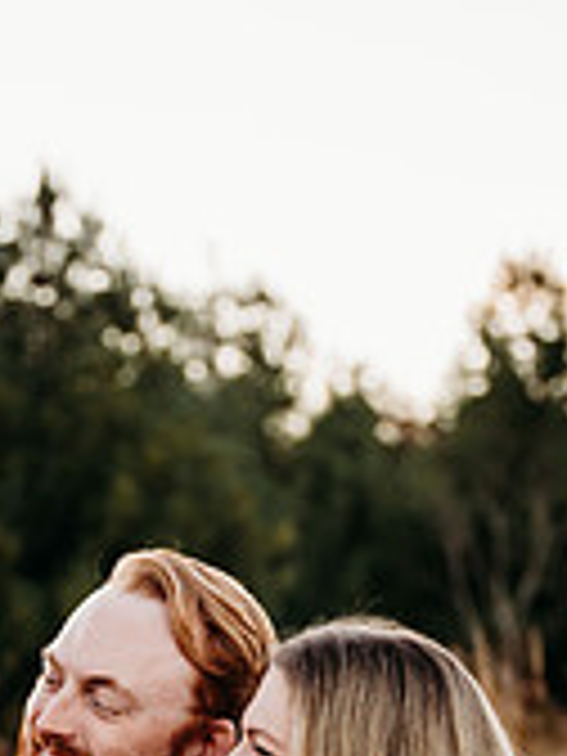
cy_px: 756
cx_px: 198
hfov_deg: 10.1
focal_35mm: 147
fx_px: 3210
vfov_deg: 13.3
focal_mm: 57
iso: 640
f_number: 2.8
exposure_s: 1/640
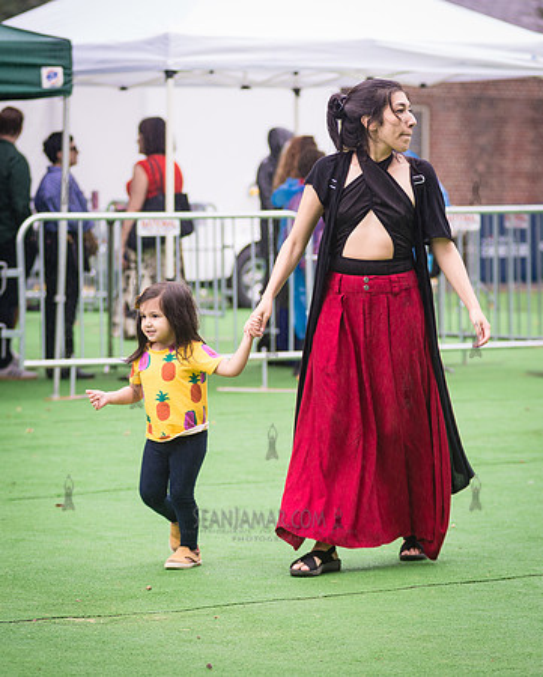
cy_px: 342
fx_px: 3310
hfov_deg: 9.4
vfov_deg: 11.7
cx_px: 336
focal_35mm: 165
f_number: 4
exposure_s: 1/160
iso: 400
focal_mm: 105
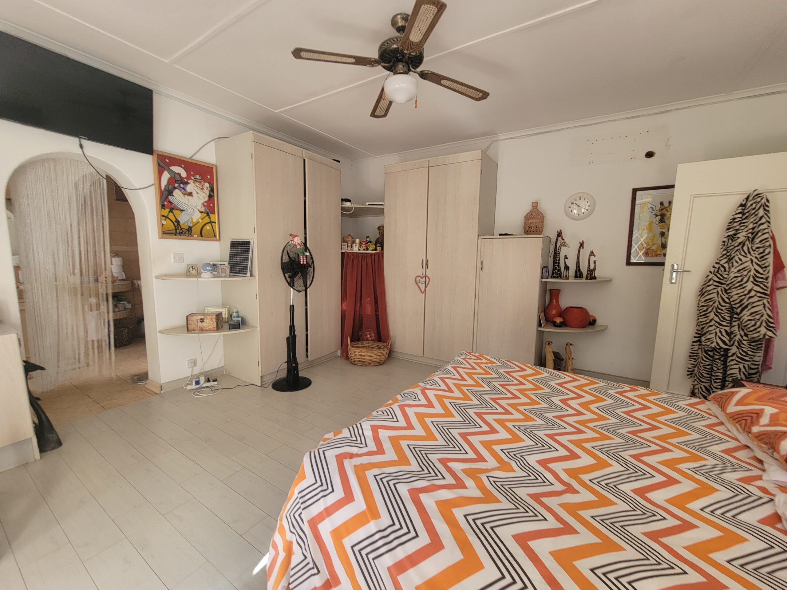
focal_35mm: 13
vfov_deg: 89.9
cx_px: 394
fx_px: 296
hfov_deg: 106.2
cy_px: 295
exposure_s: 1/50
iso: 100
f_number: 2.2
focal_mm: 2.2
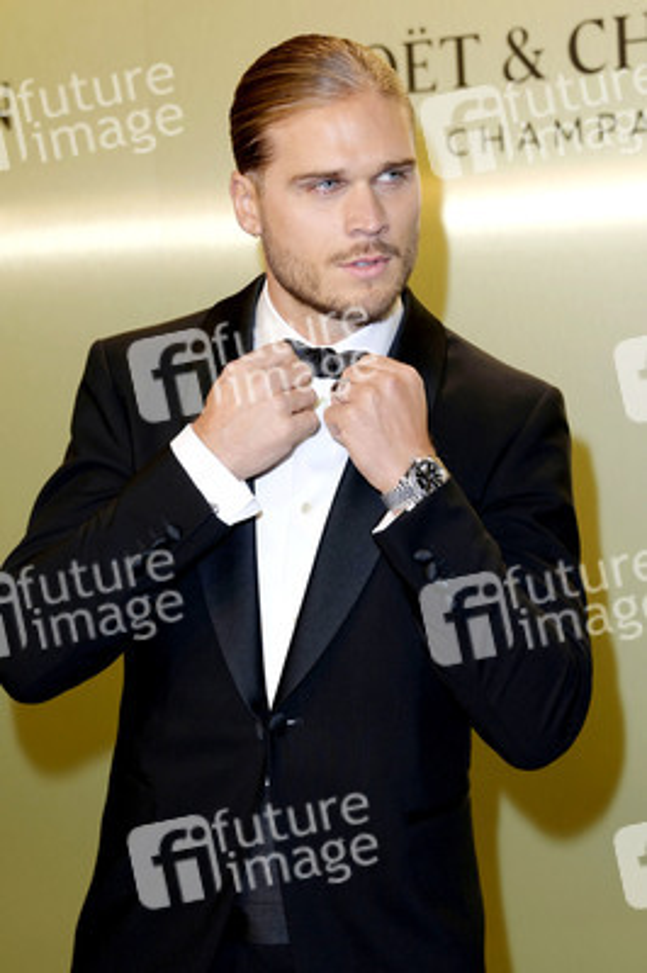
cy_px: 486
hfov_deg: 15.2
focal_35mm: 90
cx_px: 324
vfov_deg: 22.6
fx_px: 2430
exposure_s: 1/200
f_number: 5.6
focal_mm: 90
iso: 500
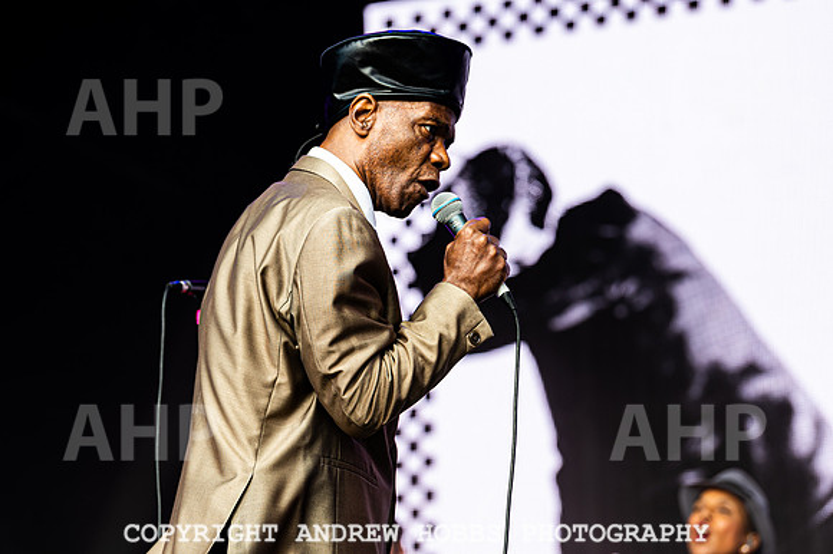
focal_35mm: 143
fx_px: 3303
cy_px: 261
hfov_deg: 14.4
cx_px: 392
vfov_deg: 9.6
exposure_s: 1/500
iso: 250
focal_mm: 135
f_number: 4
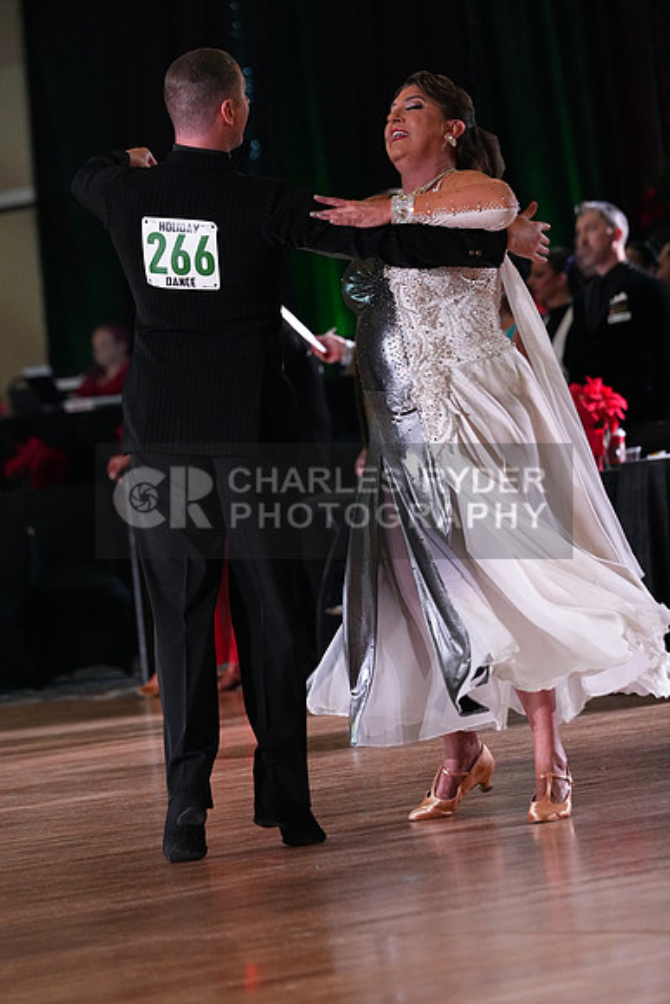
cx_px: 335
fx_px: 5356
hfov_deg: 7.2
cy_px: 502
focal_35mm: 192
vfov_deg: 10.7
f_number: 5
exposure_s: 1/400
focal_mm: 192
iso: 6400
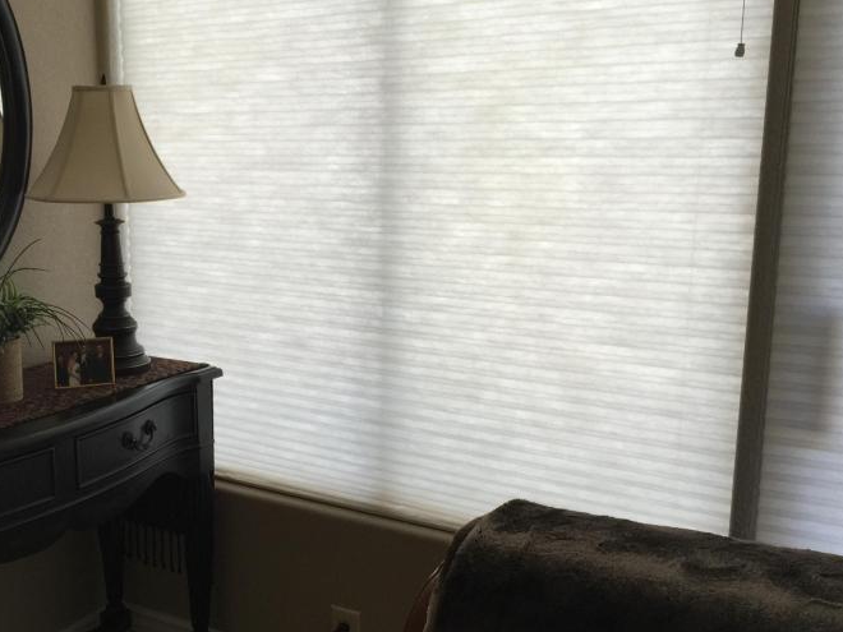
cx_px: 239
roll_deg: +1.2
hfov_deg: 41.2
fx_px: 1096
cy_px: 368
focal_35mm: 45
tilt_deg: -13.1
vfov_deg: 32.1
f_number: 2.2
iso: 32
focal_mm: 4.15
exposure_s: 1/30
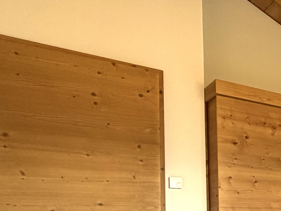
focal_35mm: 47
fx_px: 382
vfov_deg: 28.8
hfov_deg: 29.2
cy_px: 213
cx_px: 397
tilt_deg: +2.4
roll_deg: +1.9
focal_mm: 2.22
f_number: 2.2
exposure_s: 1/121
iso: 160
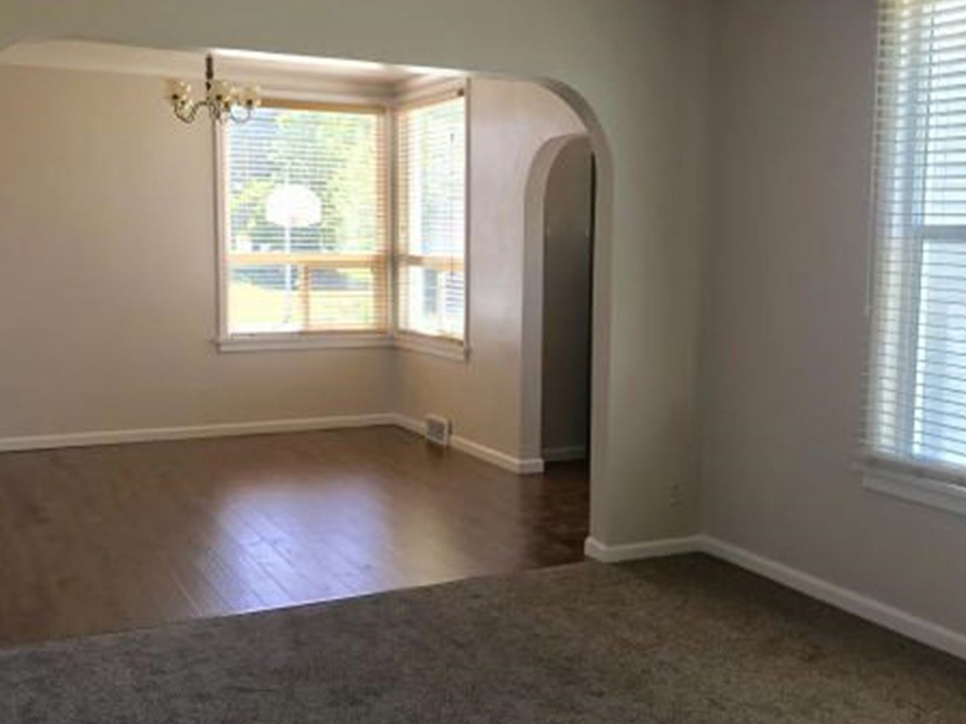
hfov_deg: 46.7
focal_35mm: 40
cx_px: 533
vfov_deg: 36.0
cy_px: 375
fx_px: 1116
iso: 25
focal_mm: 3.99
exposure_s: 1/120
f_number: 1.8
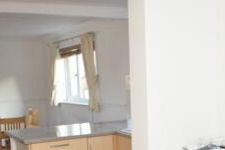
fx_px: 493
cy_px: 155
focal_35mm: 79
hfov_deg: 25.6
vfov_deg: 16.8
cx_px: 142
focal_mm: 18
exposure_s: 1/60
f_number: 4
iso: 400
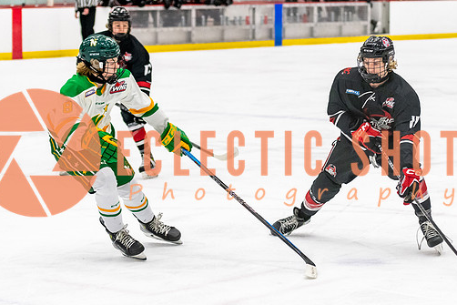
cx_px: 404
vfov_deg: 9.5
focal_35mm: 144
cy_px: 153
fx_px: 1828
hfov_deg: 14.1
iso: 3200
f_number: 2.8
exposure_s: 1/640
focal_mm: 75
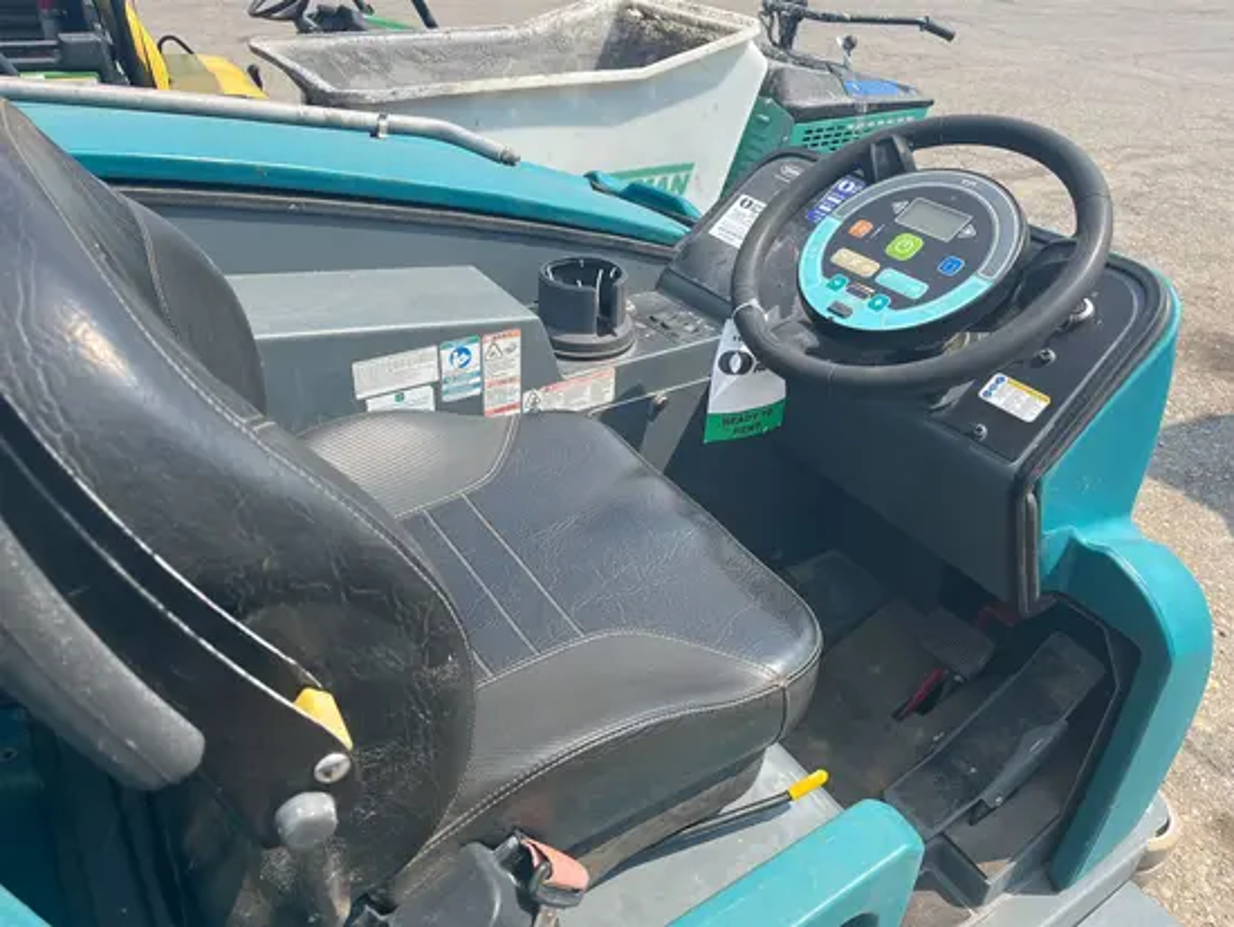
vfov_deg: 53.1
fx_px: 927
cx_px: 617
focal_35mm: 26
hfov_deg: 67.3
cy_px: 464
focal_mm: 5.1
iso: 50
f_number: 1.6
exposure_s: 1/2062
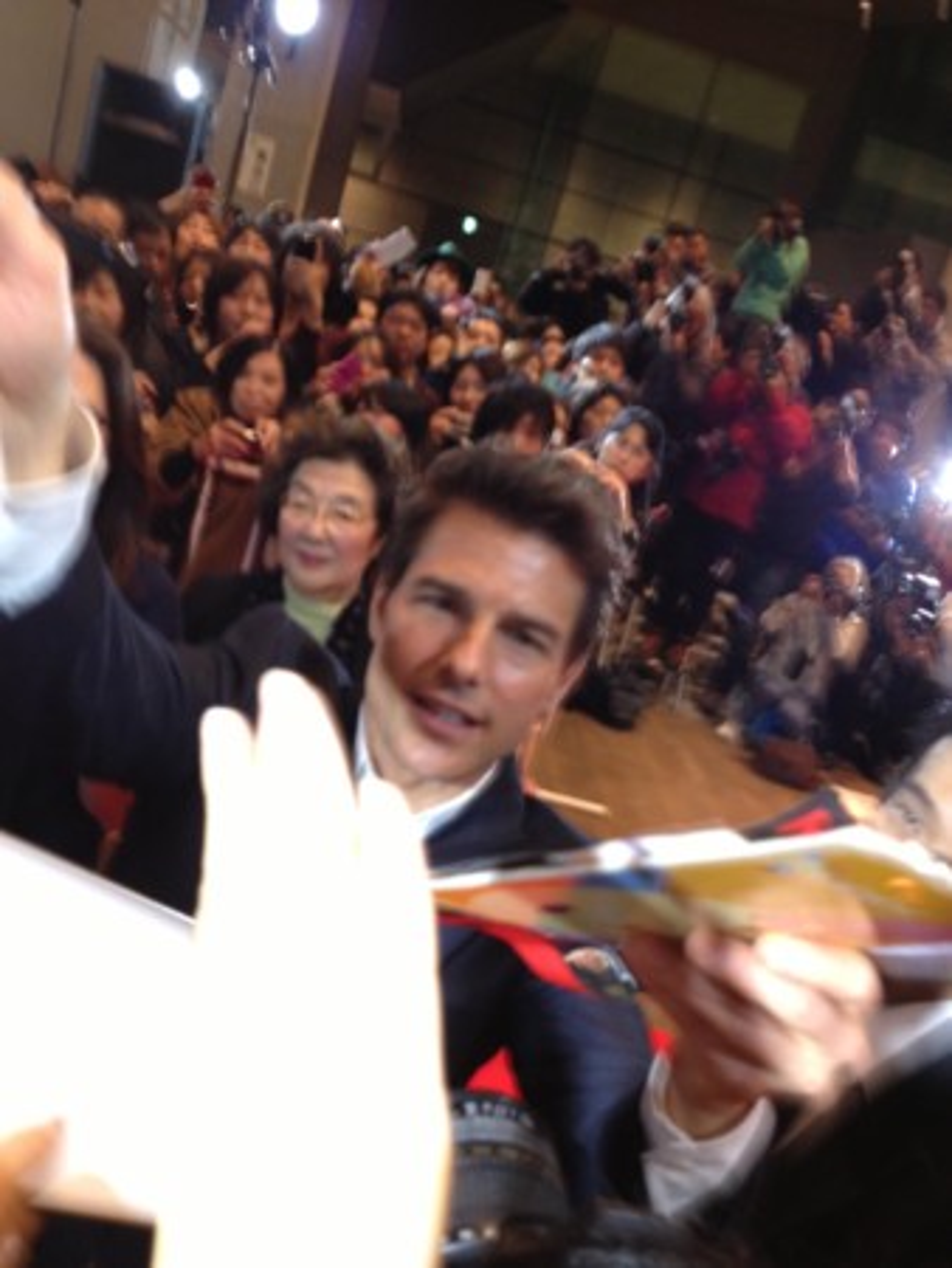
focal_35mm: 35
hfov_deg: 40.7
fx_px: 1282
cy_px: 634
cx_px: 476
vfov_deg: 52.6
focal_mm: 4.28
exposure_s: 1/20
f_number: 2.4
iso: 125
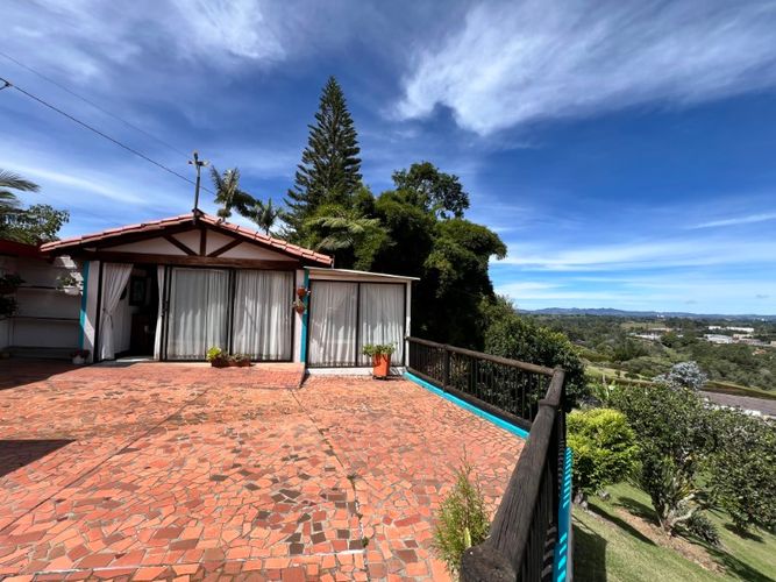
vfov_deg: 89.9
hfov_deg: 106.2
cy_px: 291
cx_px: 388
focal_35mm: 13
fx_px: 291
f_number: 1.8
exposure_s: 1/1193
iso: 32
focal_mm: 1.57
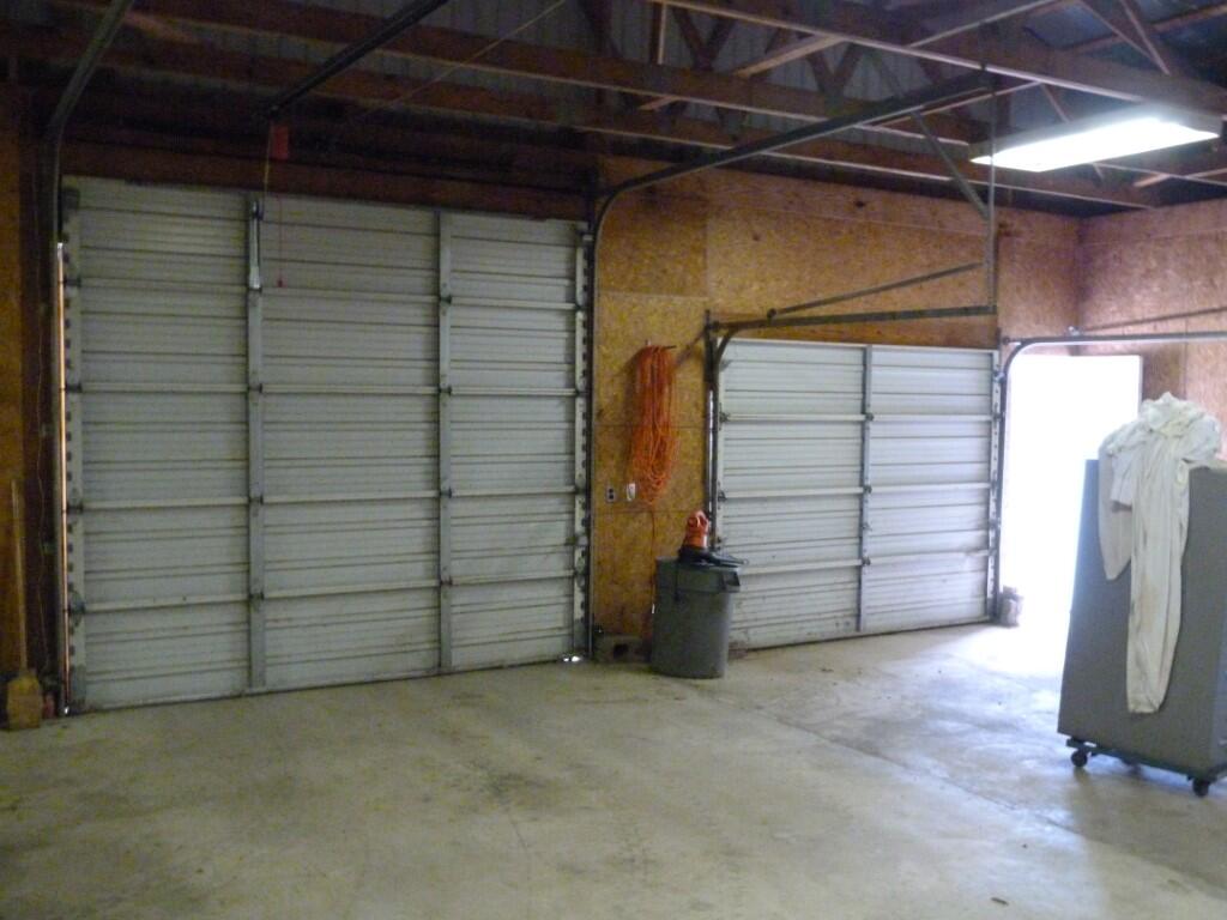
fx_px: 1170
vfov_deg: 42.9
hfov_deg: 55.4
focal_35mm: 33
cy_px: 460
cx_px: 614
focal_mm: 5.9
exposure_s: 1/15
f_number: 3
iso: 800
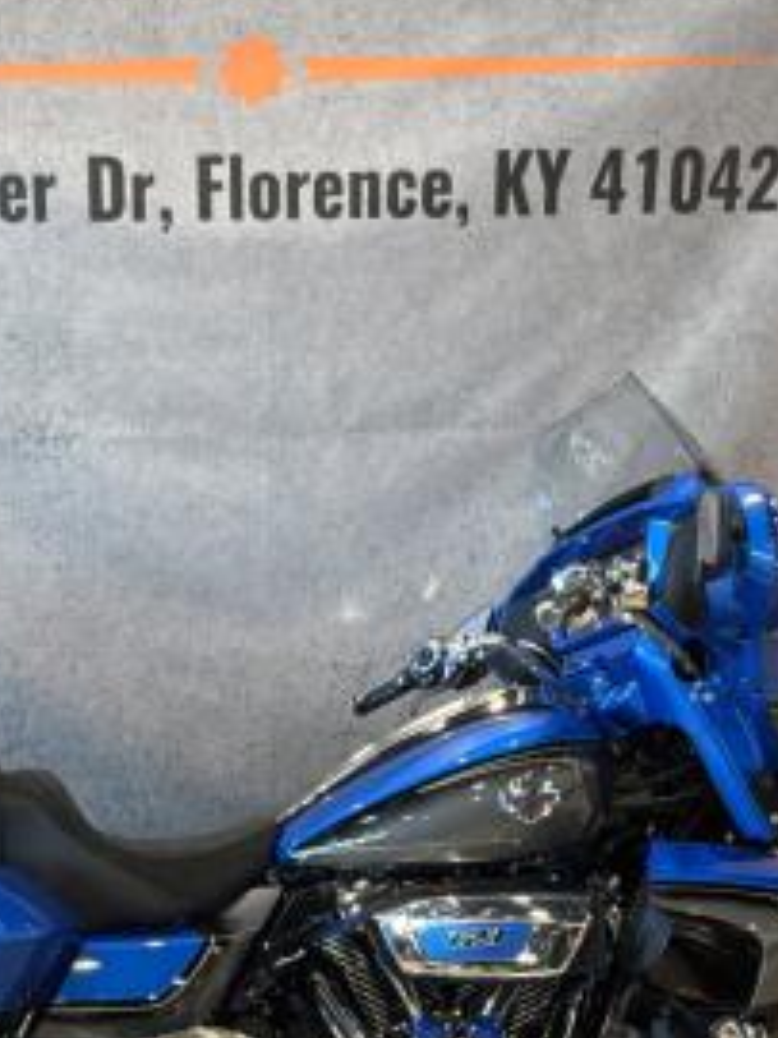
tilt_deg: -19.2
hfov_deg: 23.5
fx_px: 1859
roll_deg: +1.0
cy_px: 969
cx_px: 249
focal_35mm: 62
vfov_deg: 29.7
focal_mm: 3
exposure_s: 1/61
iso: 64
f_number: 1.8
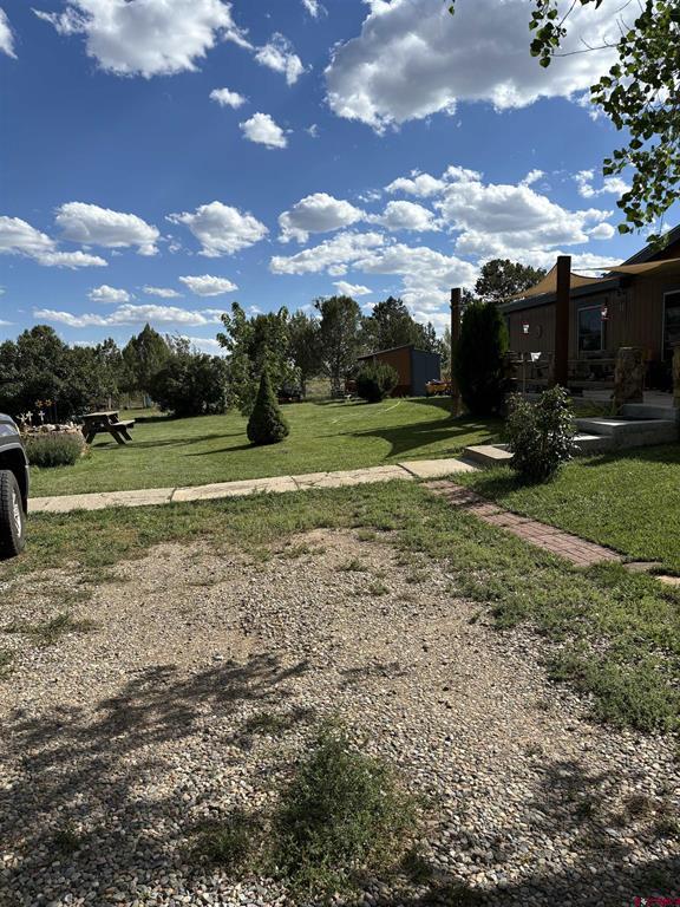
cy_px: 454
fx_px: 681
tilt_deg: -6.2
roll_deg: +1.7
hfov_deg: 53.1
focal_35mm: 26
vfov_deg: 67.3
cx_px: 340
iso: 50
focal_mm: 5.96
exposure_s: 1/3937
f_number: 1.6
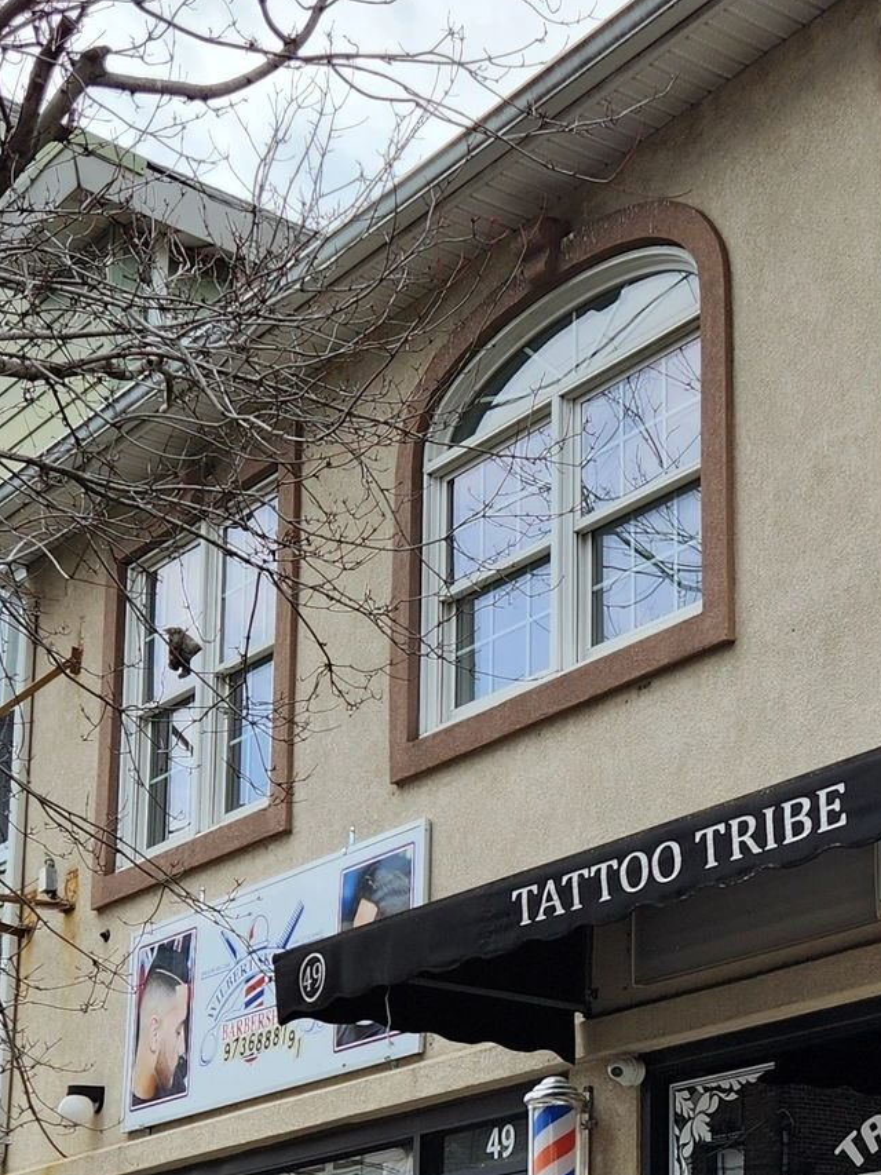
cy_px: 1008
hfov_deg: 20.3
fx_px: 2341
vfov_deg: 27.4
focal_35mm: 69
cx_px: 988
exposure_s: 1/1205
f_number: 1.8
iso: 20
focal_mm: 5.4
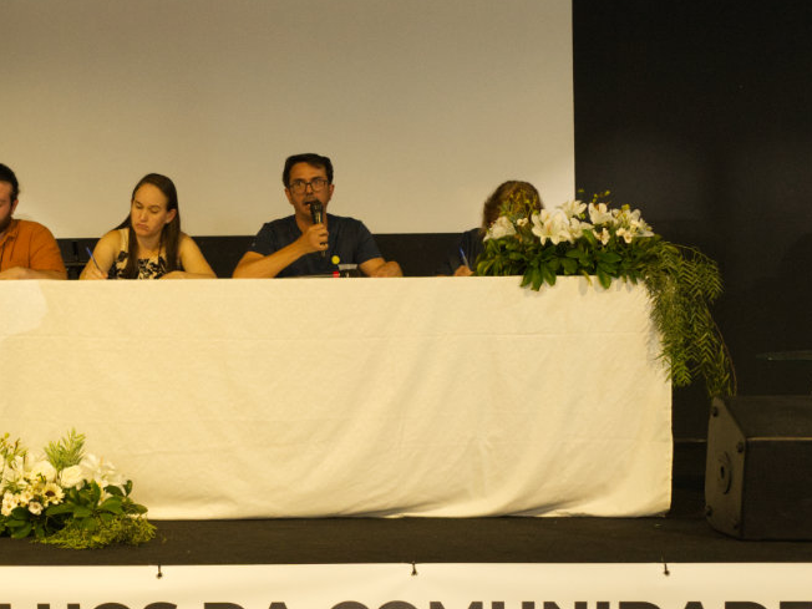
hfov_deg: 30.5
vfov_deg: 23.6
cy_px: 362
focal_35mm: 62
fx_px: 1454
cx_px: 168
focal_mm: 35
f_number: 5.6
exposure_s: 1/80
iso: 6400
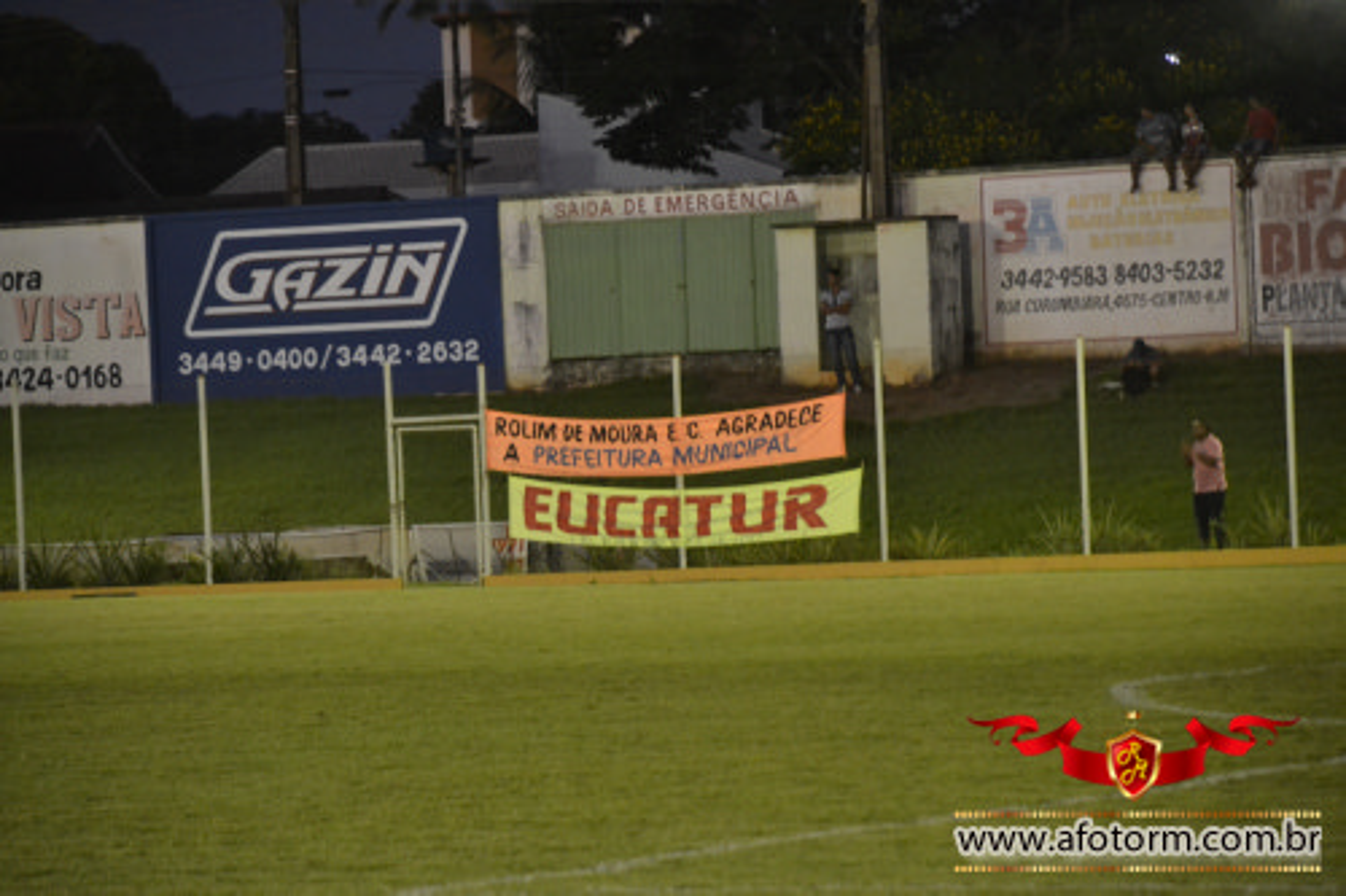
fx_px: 7568
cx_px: 673
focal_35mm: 202
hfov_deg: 10.2
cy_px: 448
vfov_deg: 6.8
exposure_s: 1/25
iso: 3200
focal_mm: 135
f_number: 5.6
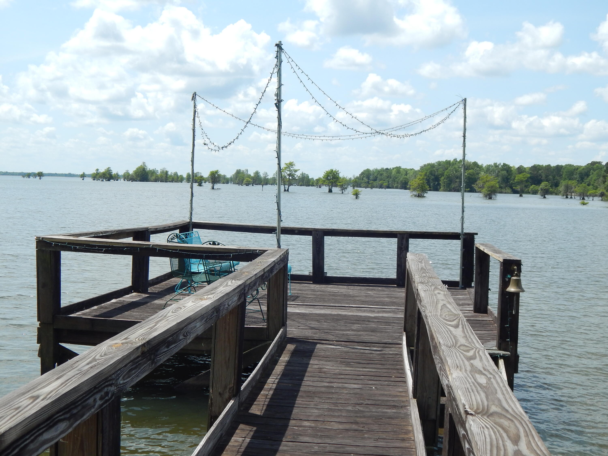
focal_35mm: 43
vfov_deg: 33.6
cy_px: 228
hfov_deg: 43.9
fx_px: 755
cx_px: 304
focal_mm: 7.7
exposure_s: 1/400
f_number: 7.1
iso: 125
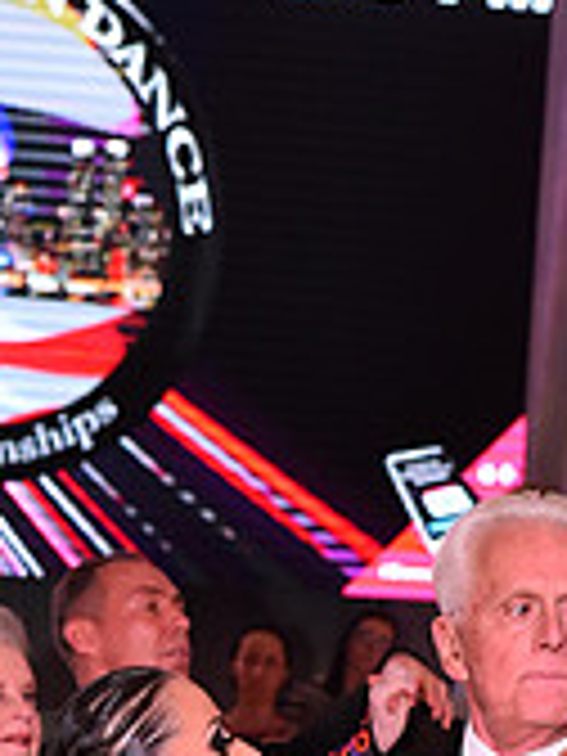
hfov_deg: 6.0
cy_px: 1287
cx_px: 304
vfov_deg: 7.7
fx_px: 5438
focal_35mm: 249
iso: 2500
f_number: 6.3
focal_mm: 75
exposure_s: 1/400
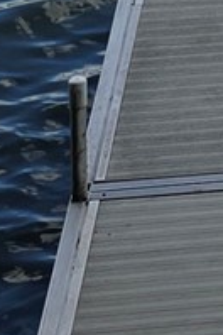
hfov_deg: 5.1
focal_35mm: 248
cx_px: 786
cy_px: -687
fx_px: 2304
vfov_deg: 7.3
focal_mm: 6.3
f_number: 1.7
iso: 12
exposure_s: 1/752
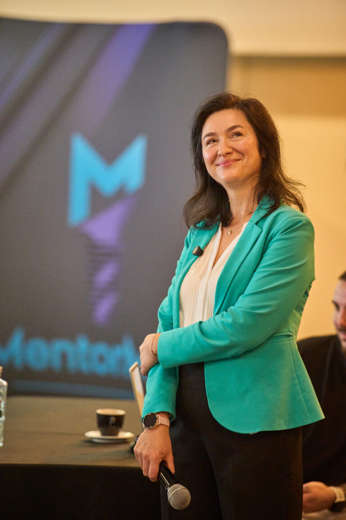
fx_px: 2595
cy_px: 260
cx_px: 173
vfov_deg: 11.4
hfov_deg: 7.6
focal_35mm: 180
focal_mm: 180
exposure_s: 1/100
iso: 8000
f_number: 3.5
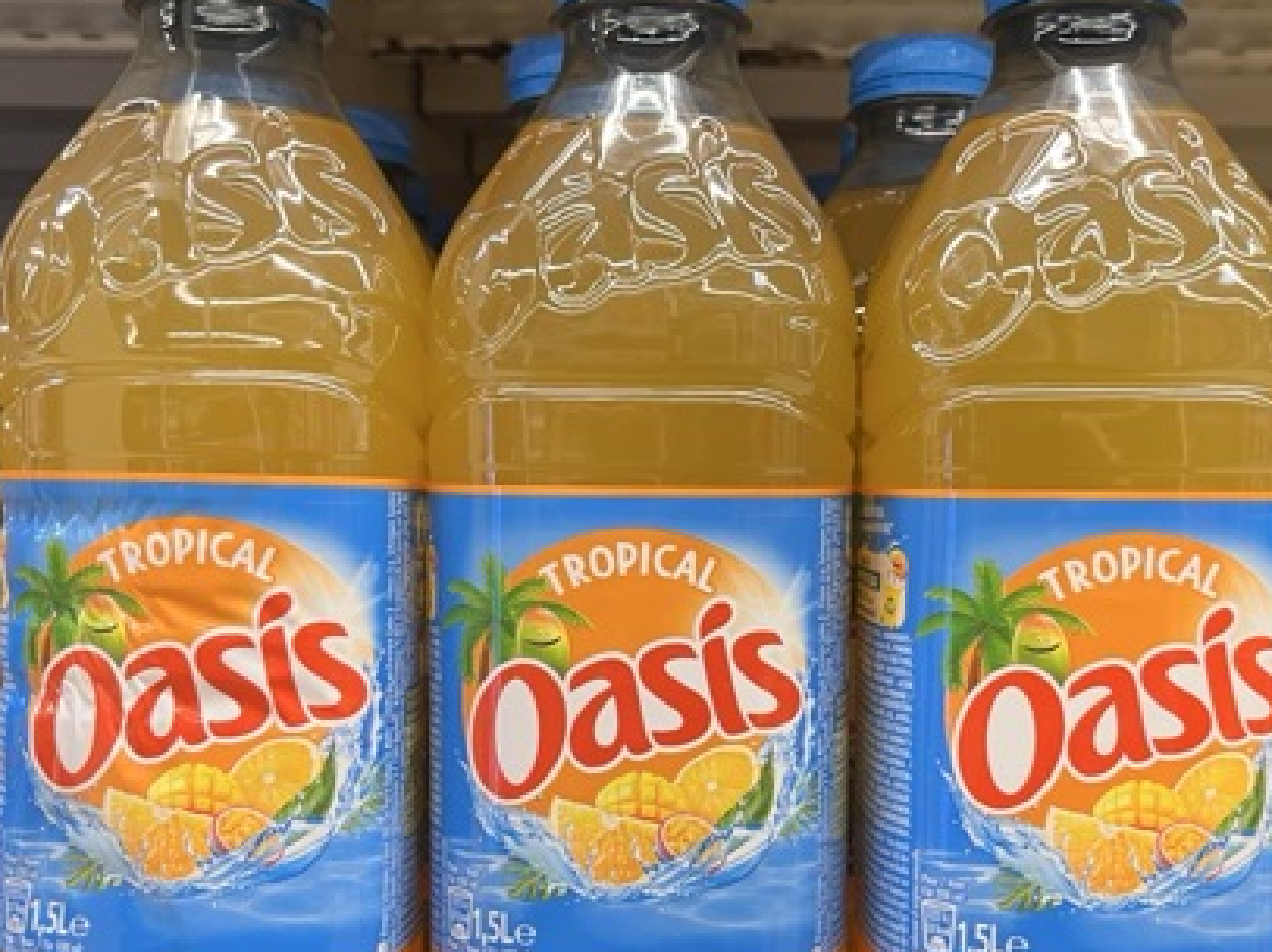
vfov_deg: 34.9
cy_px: 586
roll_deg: +0.2
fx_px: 1506
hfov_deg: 45.7
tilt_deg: -2.4
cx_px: 711
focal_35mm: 41
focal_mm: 5.1
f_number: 1.6
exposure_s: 1/67
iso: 125
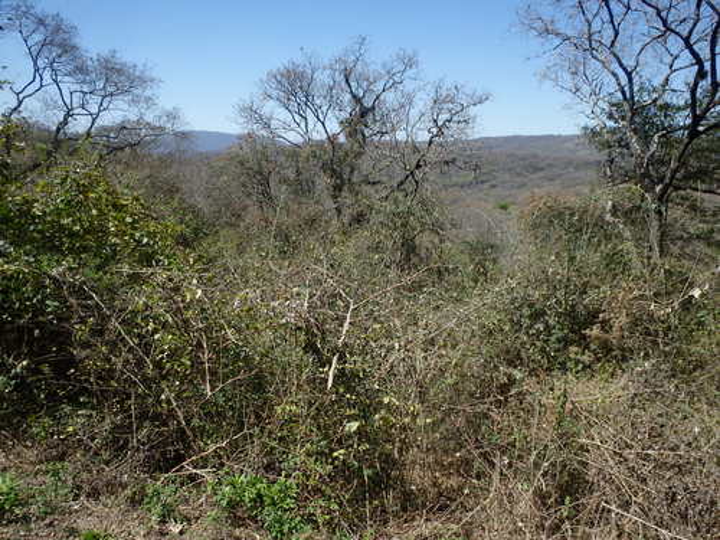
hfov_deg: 63.4
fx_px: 582
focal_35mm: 28
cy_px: 270
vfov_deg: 49.7
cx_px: 360
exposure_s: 1/80
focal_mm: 5
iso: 125
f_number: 11
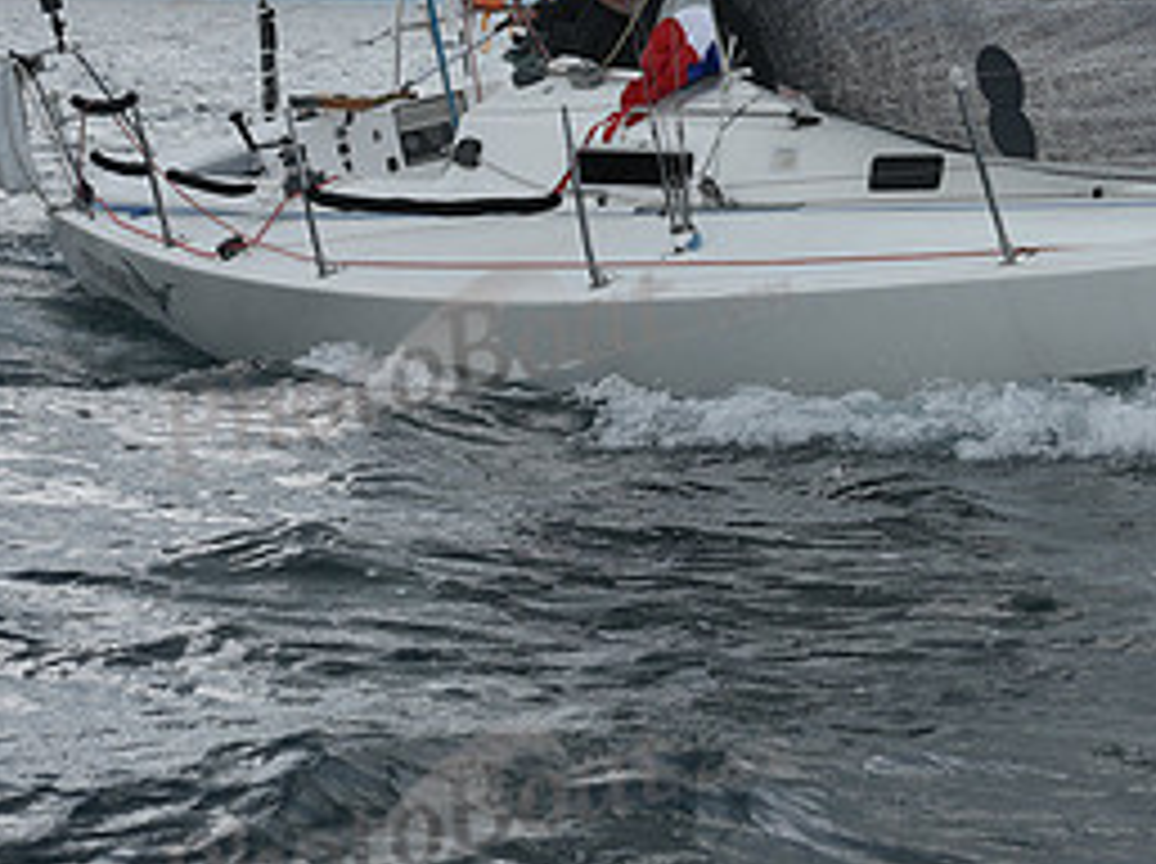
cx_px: 1030
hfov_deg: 12.1
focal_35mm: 163
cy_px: 61
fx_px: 5436
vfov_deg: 9.0
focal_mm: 75
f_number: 8
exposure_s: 1/800
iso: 250
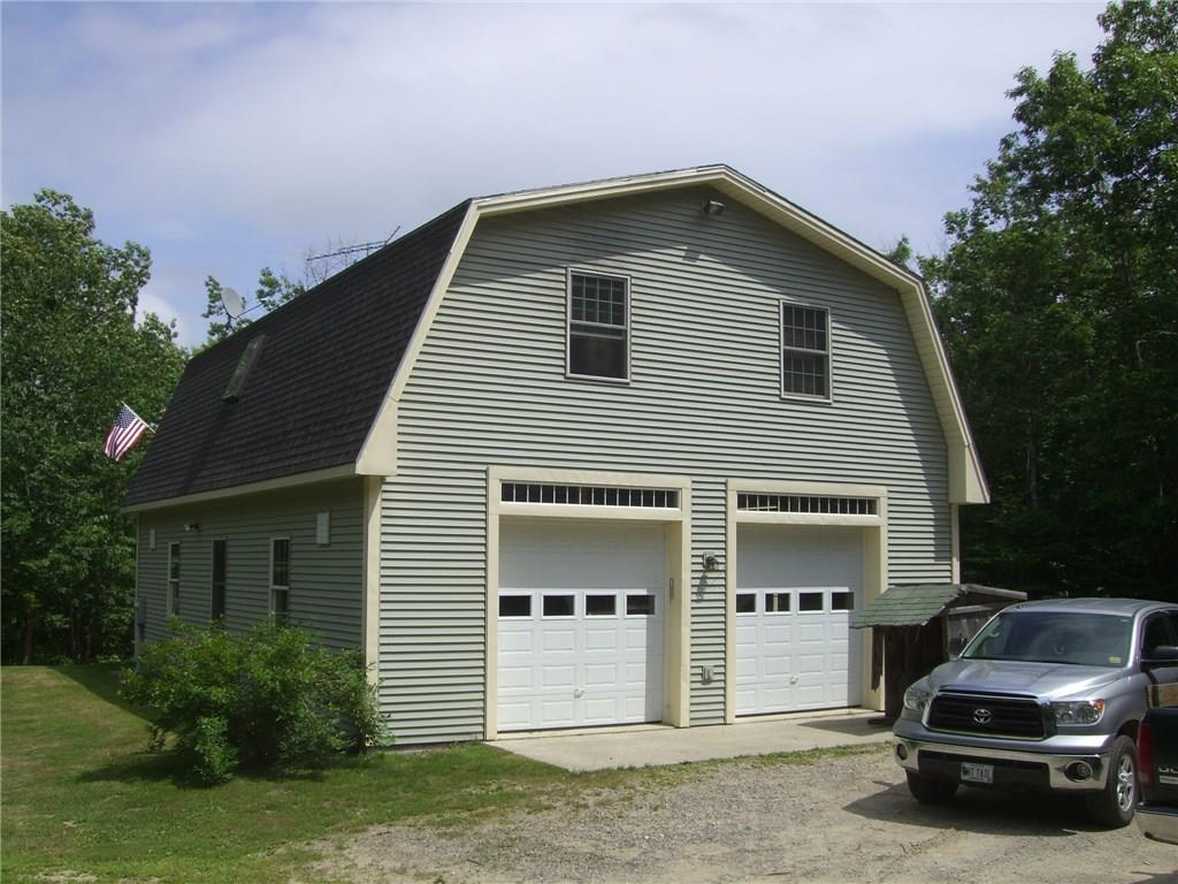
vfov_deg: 37.7
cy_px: 442
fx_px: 1293
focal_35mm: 38
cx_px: 589
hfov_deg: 49.0
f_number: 4.3
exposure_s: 1/1000
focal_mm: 6.2
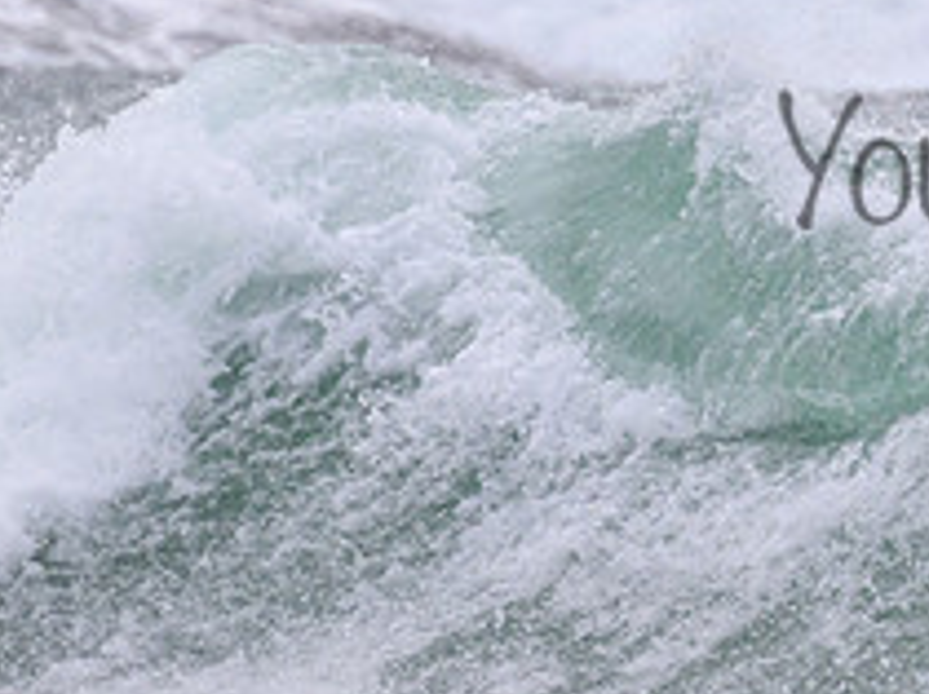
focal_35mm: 2128
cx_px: 1234
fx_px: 57045
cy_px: 122
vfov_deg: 0.7
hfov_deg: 0.9
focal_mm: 800
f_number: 11
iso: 2000
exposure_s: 1/2000
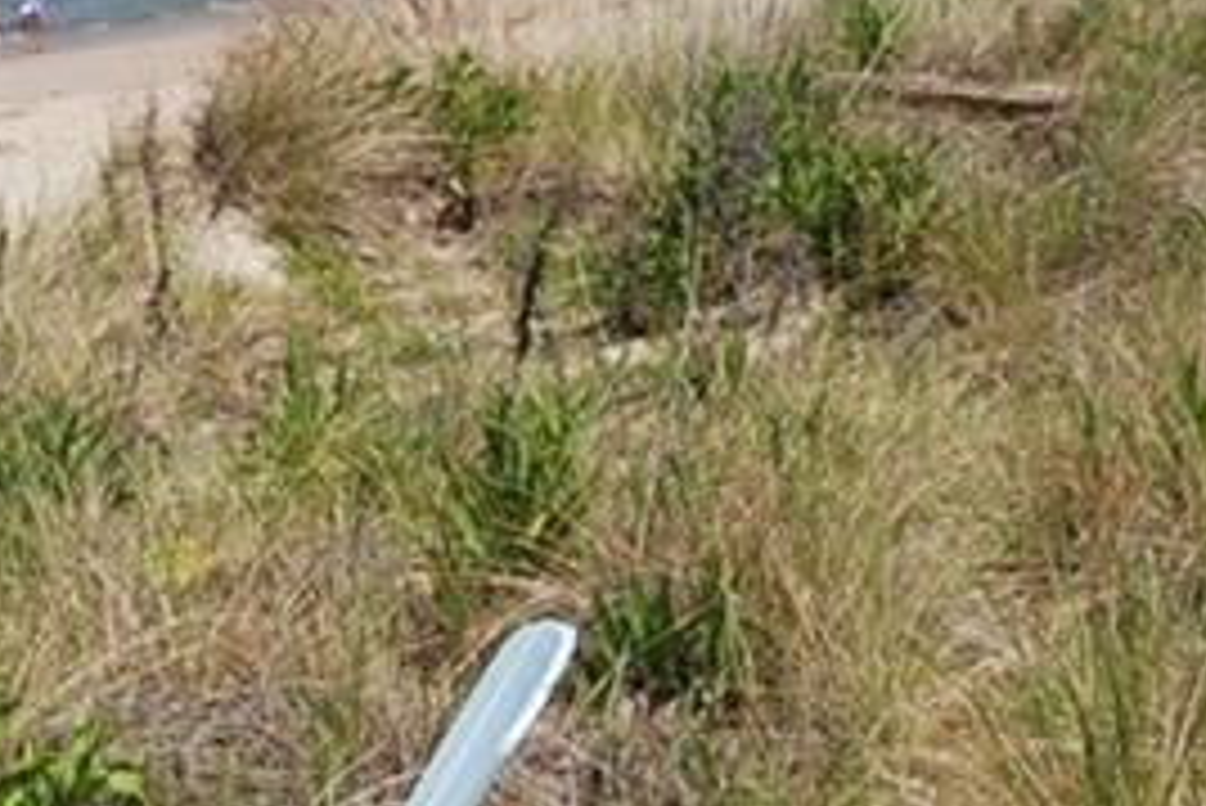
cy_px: -27
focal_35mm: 149
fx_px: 4994
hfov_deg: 13.6
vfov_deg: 9.2
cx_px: 72
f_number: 10
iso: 250
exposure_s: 1/400
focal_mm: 26
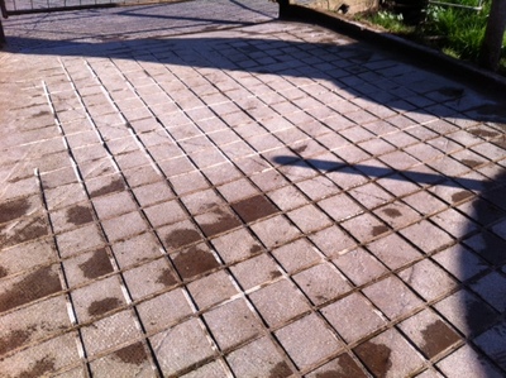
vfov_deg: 40.6
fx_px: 511
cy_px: 189
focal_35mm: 35
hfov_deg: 52.7
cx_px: 253
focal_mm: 3.85
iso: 80
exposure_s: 1/914
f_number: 2.8
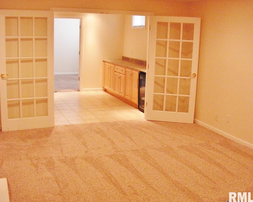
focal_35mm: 42
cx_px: 123
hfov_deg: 43.8
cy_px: 94
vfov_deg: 35.6
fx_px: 314
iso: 200
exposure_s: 1/20
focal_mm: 6
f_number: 3.2
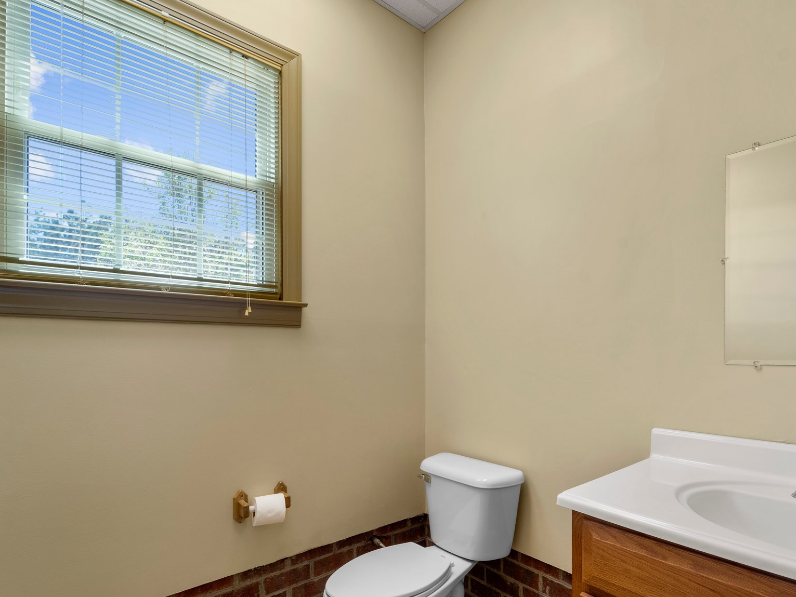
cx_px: 456
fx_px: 414
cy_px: 321
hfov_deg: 87.2
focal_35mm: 18
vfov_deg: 71.5
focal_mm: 14
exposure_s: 1/10
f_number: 8
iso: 320
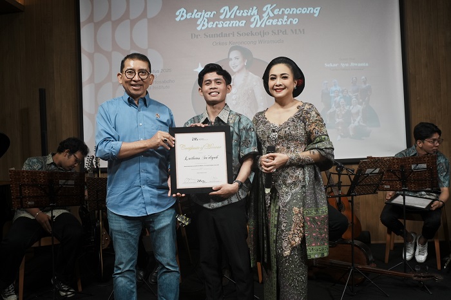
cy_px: 150
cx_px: 226
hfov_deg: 62.0
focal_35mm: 30
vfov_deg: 43.6
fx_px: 376
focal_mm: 20
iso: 500
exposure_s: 1/200
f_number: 3.2
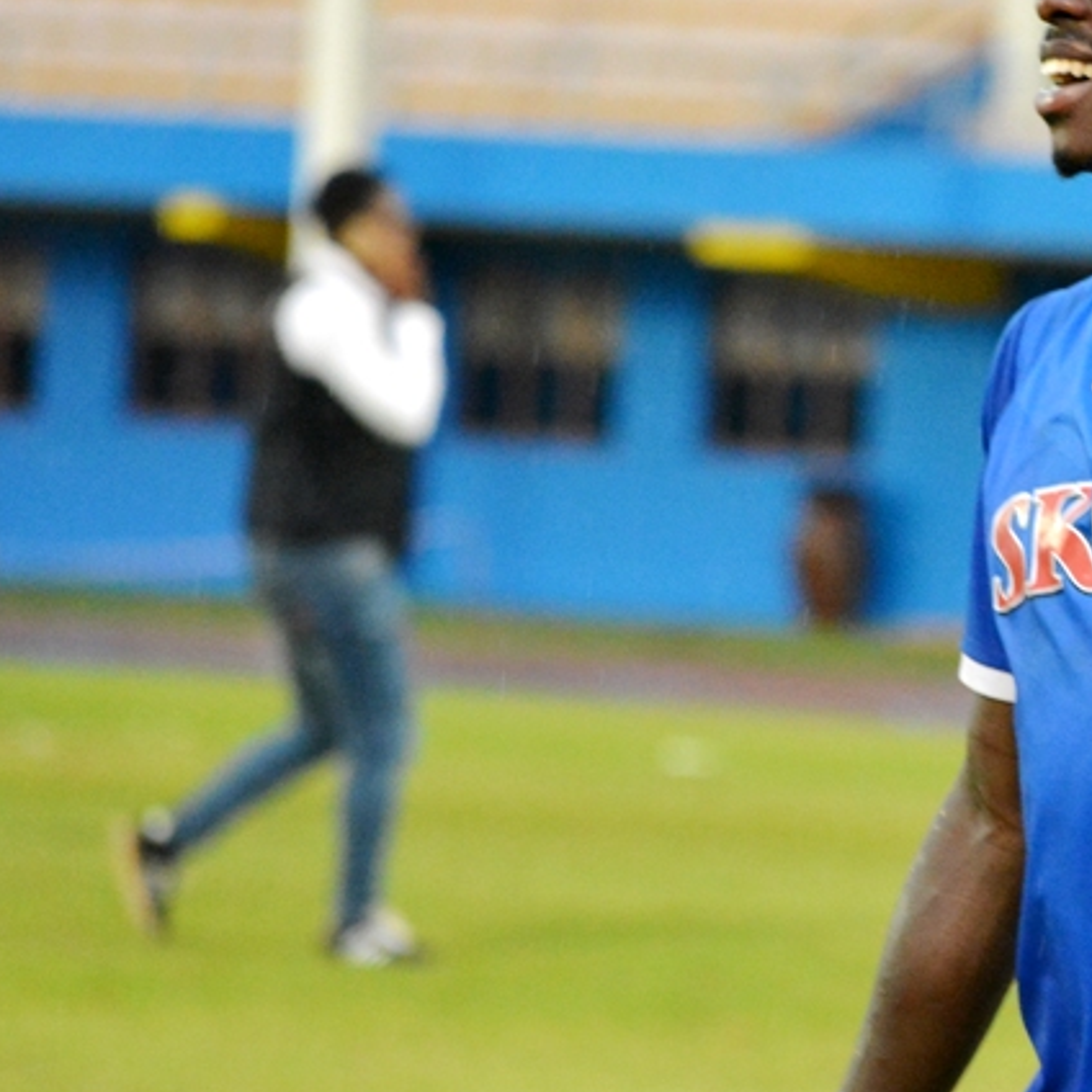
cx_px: 1226
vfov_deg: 2.9
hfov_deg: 2.9
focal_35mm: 602
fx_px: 21486
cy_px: 511
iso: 3200
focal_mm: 200
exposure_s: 1/250
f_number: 5.6
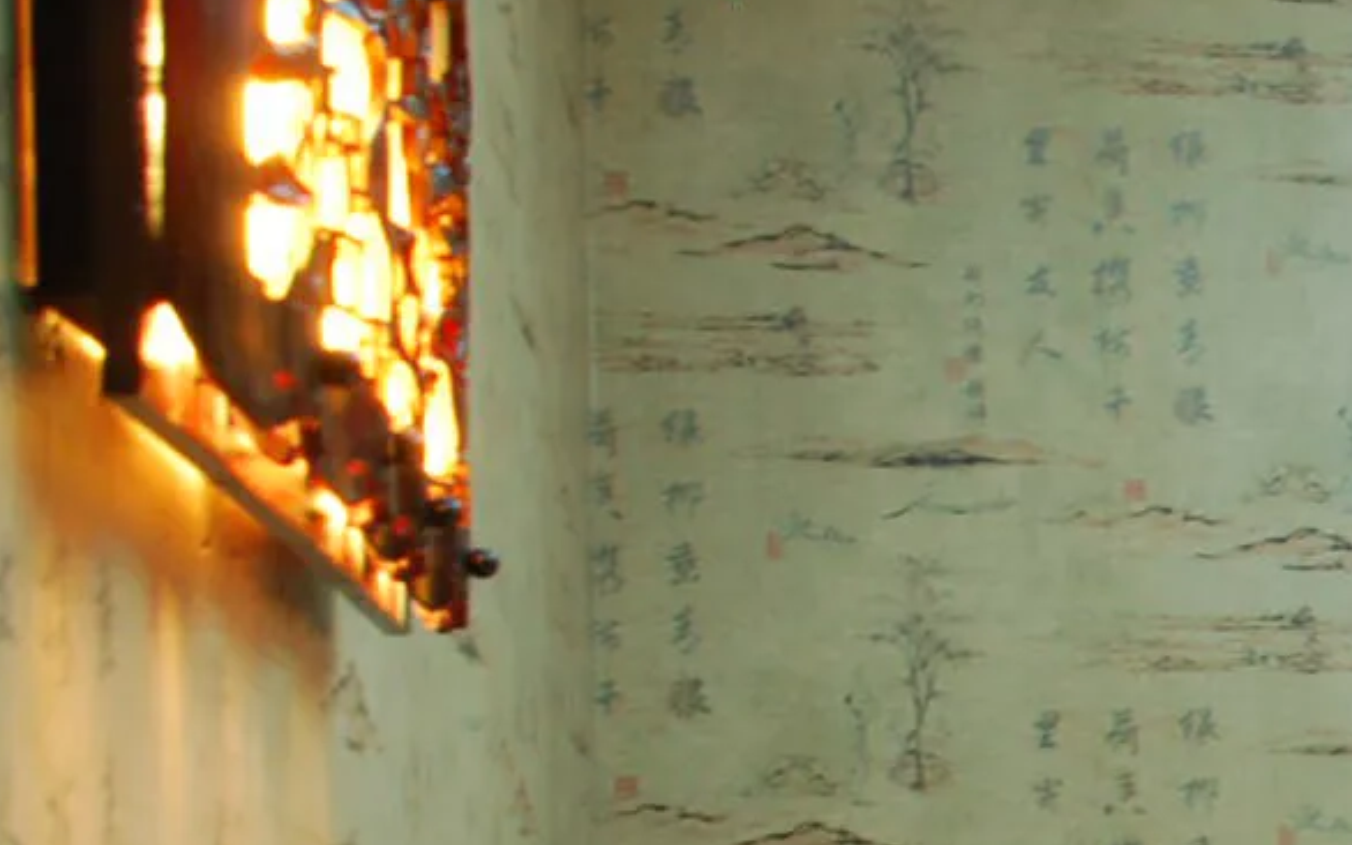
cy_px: 951
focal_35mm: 91
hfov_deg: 19.2
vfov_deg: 14.0
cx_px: 2169
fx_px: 3352
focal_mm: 18
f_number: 5
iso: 400
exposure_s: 1/3
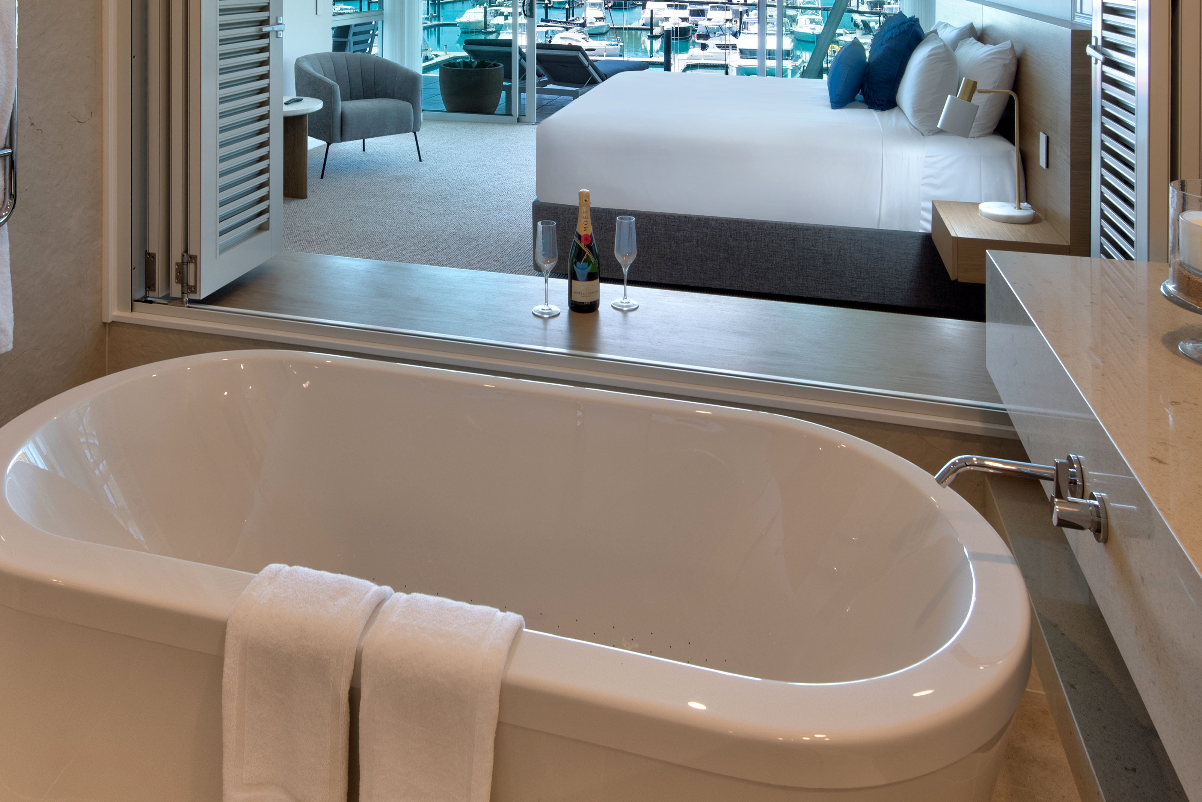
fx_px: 802
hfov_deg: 73.7
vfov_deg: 52.6
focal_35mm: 24
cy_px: 301
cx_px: 576
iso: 200
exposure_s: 1/160
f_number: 10
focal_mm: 16
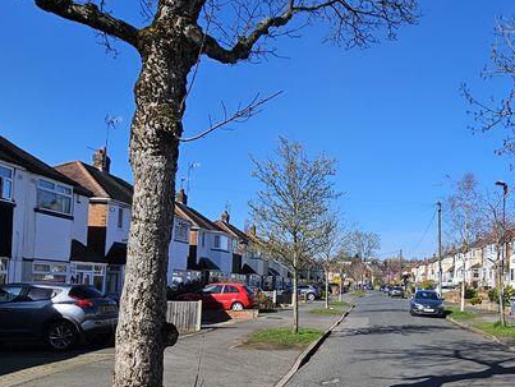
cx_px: 411
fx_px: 491
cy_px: 262
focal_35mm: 33
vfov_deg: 42.4
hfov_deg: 51.8
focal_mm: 2.2
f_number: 2.2
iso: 50
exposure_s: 1/2296
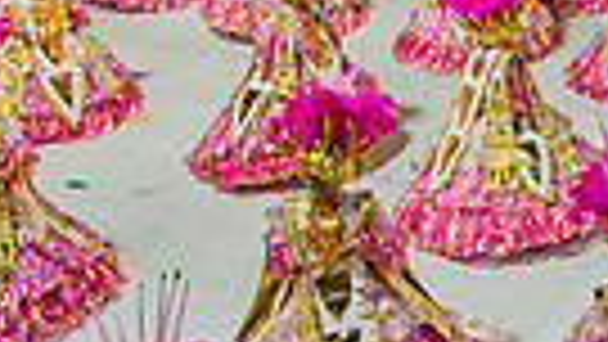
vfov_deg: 12.7
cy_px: -148
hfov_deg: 22.3
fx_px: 1467
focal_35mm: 91
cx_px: 649
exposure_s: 1/320
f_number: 4
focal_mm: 26
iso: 1600
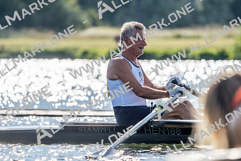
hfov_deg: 5.5
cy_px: 80
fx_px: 2504
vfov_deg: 3.7
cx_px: 120
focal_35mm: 374
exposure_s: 1/1600
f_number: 6.3
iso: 100
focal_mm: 374
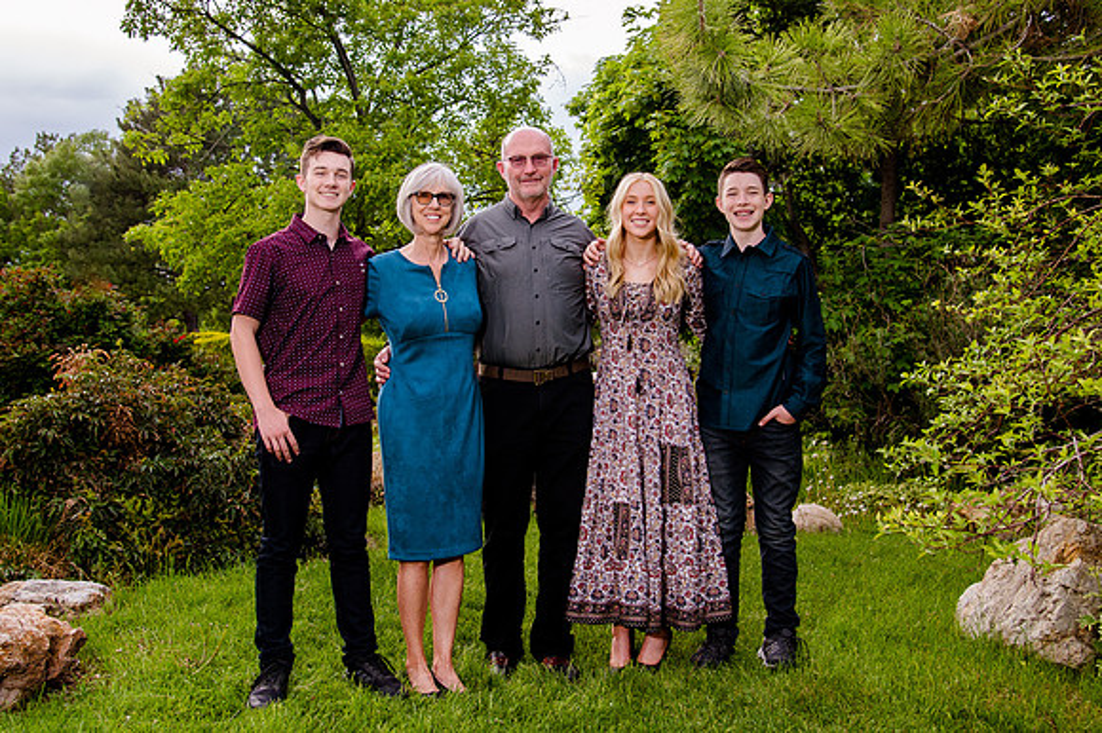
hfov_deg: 48.0
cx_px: 522
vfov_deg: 33.0
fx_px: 1237
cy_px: 315
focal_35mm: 40
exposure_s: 1/200
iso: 160
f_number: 4.5
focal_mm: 28
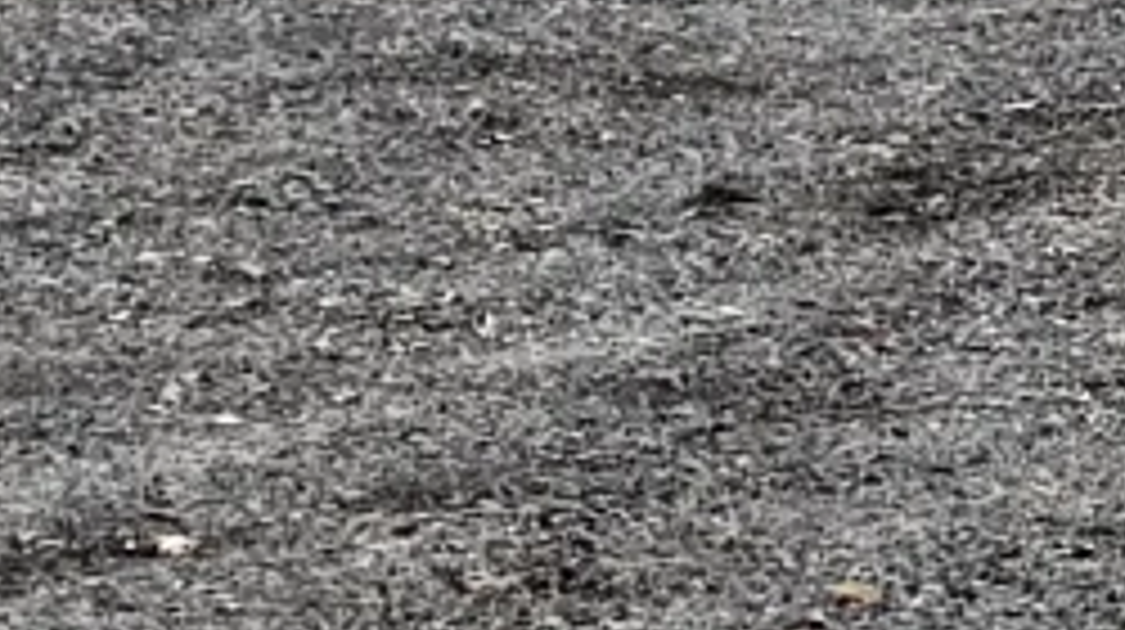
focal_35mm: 419
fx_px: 12486
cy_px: 76
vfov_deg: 2.9
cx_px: 3519
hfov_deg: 4.9
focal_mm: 6.57
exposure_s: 1/638
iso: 82
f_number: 1.68
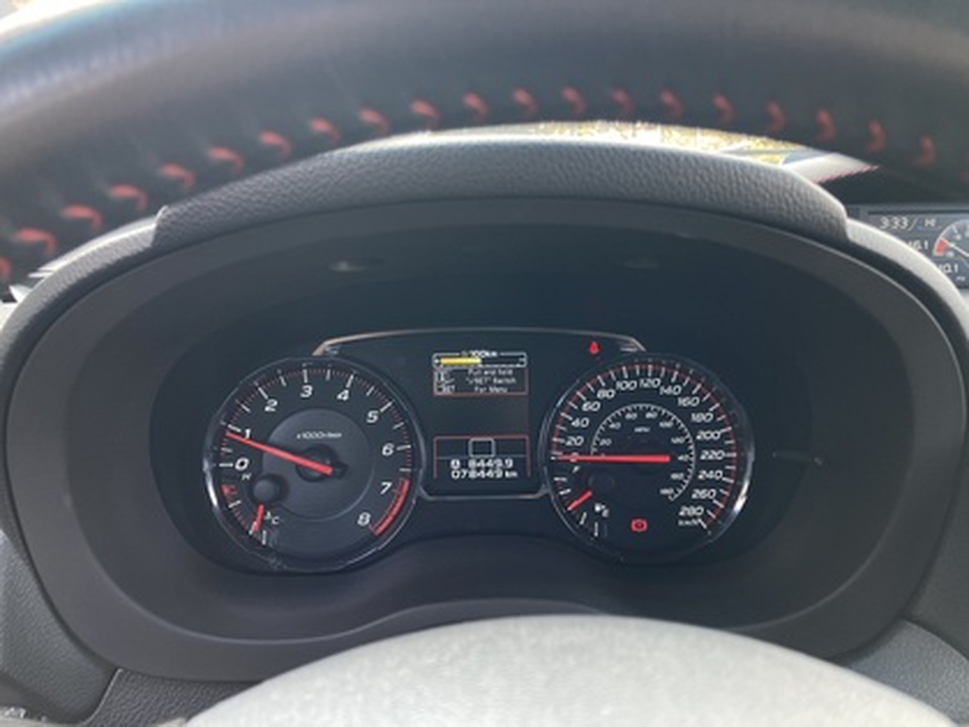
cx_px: 484
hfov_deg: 63.4
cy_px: 364
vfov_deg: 49.7
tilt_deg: -16.4
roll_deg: +1.2
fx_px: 784
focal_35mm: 28
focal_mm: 3.99
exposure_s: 1/100
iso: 80
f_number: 1.8
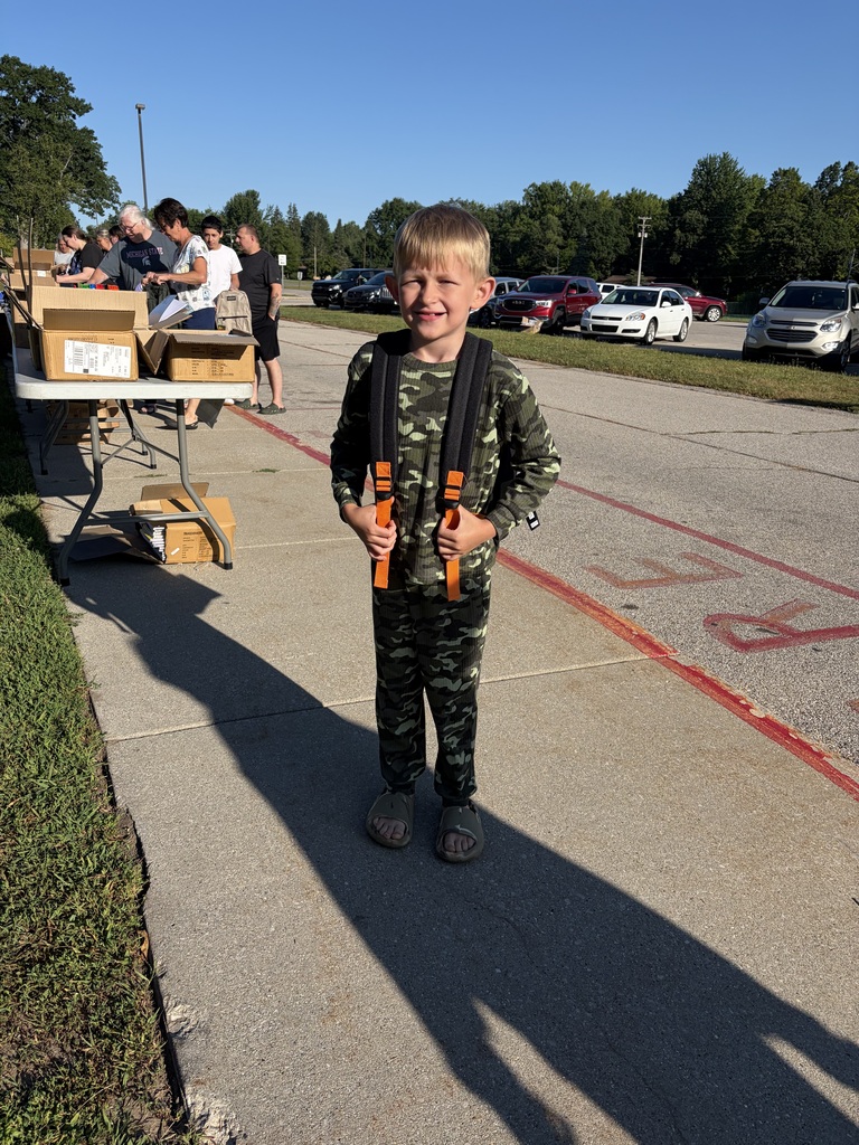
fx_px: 860
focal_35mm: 26
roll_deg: -2.2
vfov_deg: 67.3
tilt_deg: -18.5
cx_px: 430
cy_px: 572
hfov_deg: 53.1
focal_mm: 5.96
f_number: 1.6
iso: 50
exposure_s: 1/3831
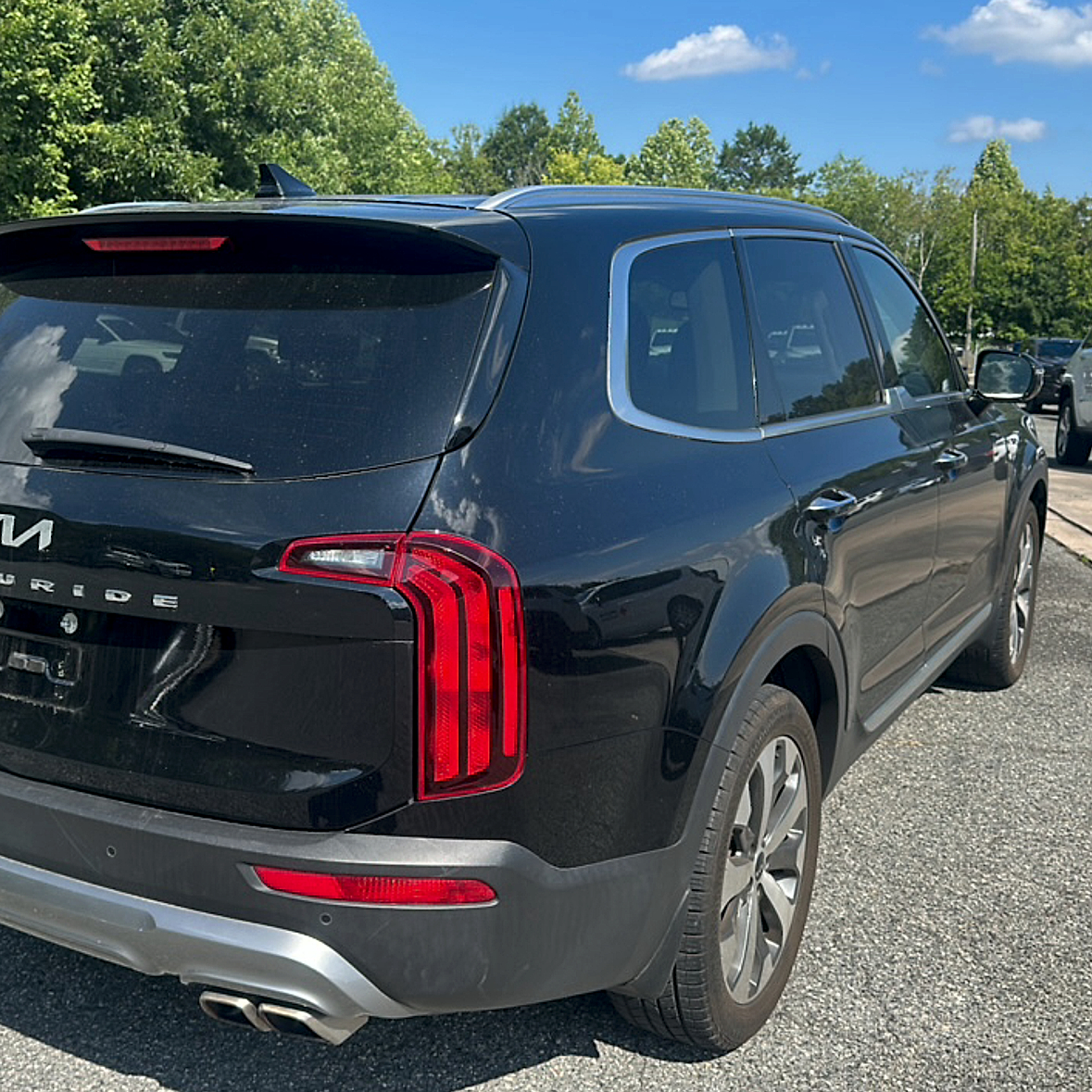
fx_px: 1071
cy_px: 549
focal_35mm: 30
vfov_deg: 54.0
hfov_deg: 53.5
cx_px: 415
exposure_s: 1/2309
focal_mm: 6.86
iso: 80
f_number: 1.78
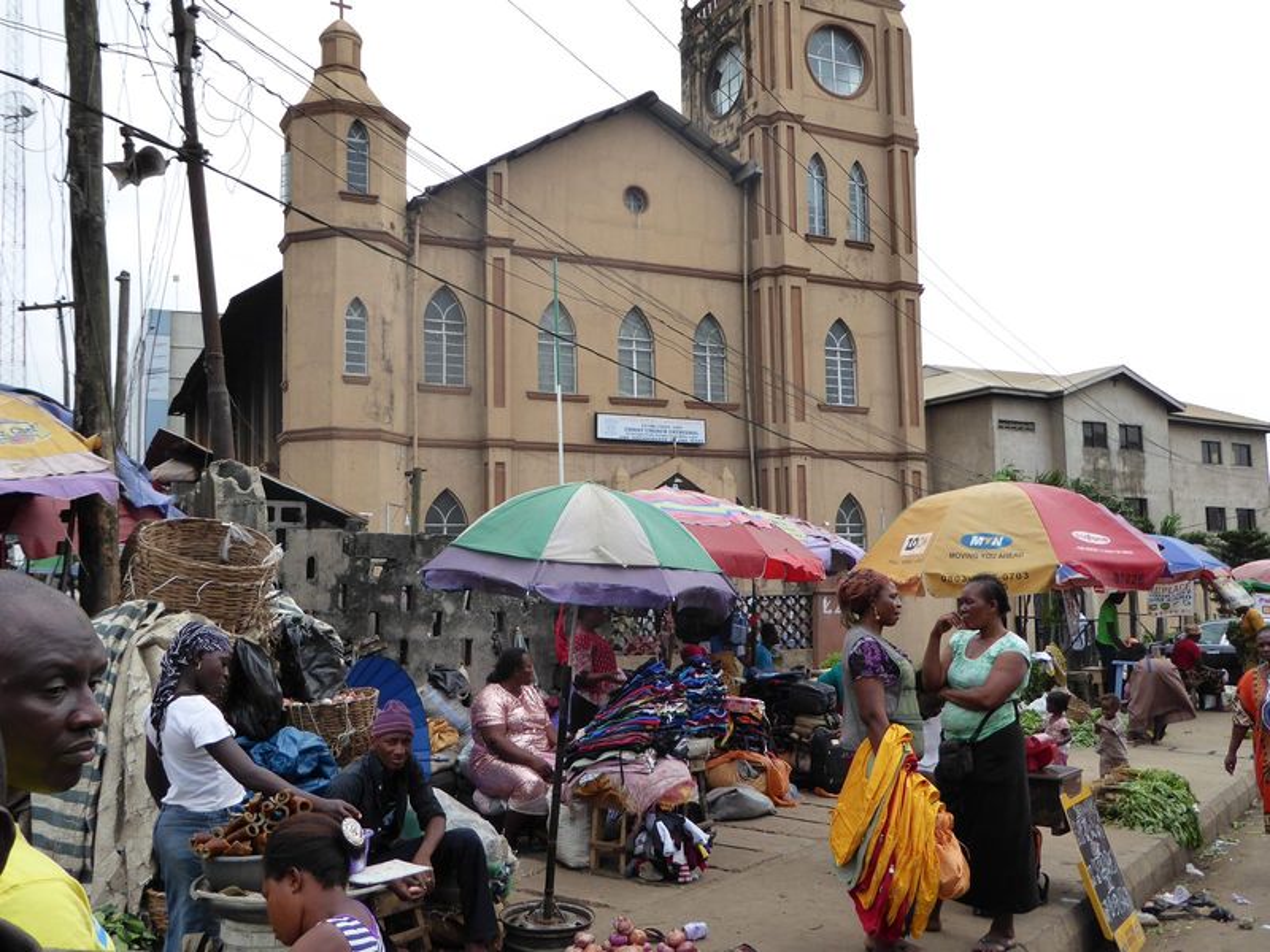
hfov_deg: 58.4
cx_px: 635
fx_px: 1137
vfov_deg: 45.4
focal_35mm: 31
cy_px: 476
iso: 125
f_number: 3.5
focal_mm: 5.4
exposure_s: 1/500
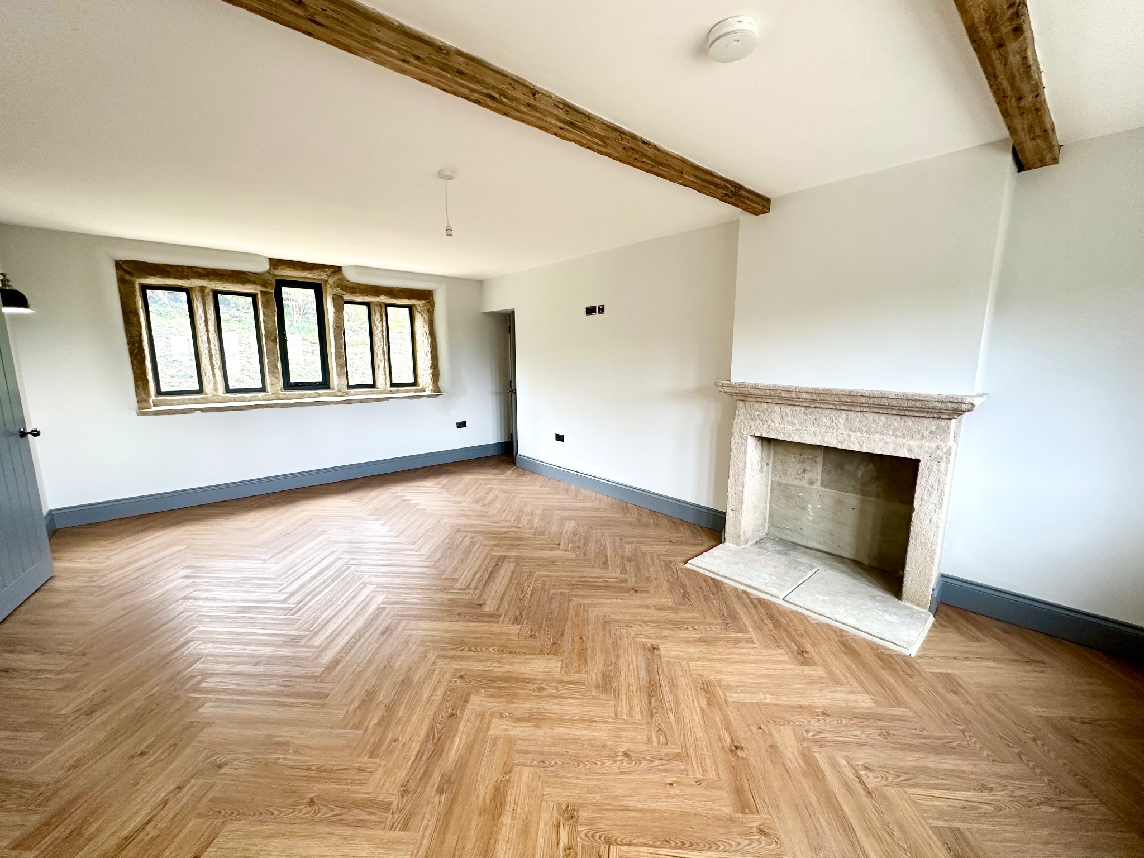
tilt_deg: -9.7
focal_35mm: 14
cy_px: 429
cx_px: 572
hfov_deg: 102.1
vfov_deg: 85.7
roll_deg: +0.4
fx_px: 463
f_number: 2.2
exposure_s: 1/99
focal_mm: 2.22
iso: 160
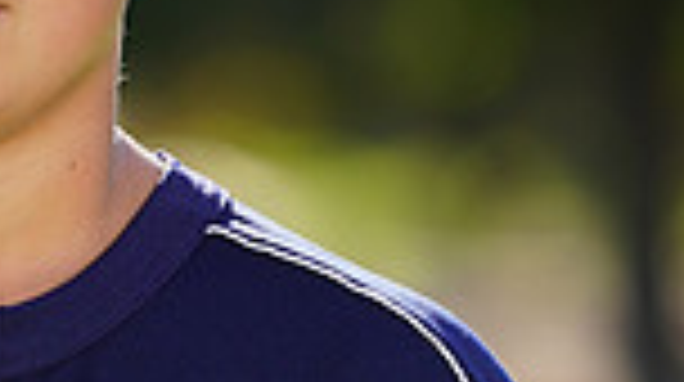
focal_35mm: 1395
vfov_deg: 0.9
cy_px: 512
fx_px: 25266
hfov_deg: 1.6
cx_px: -29
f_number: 6.3
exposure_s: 1/250
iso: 100
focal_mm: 348
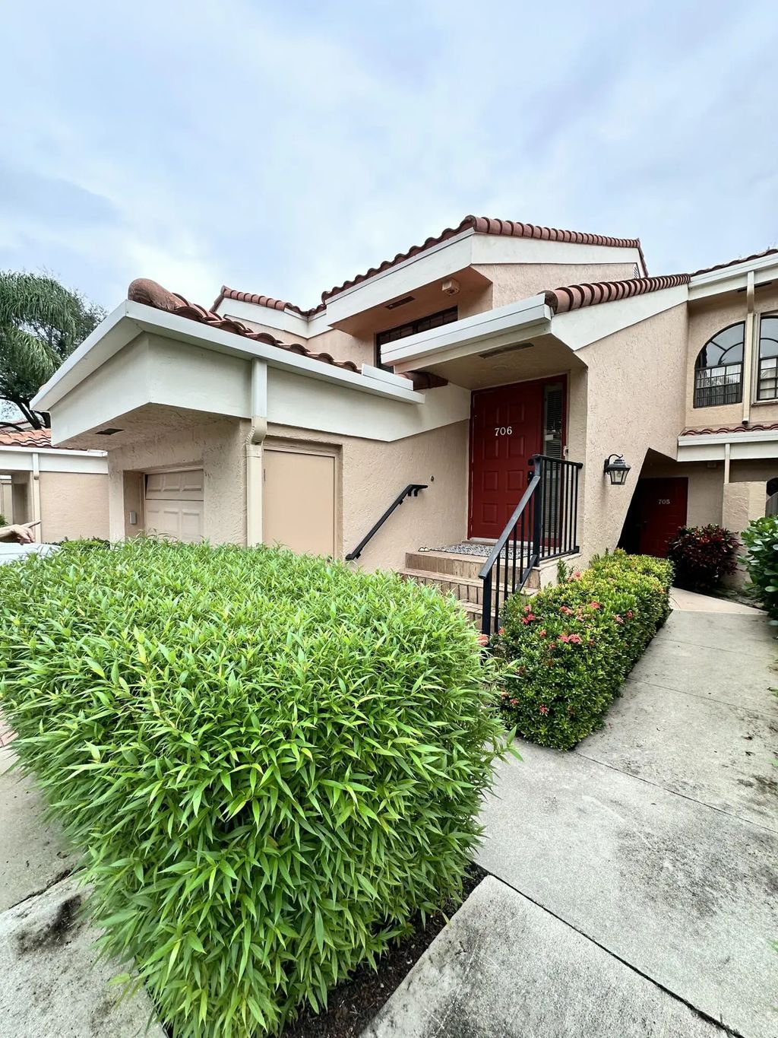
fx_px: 419
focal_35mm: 14
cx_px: 389
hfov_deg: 85.7
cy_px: 519
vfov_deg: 102.1
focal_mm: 2.22
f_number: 2.2
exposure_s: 1/477
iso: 50
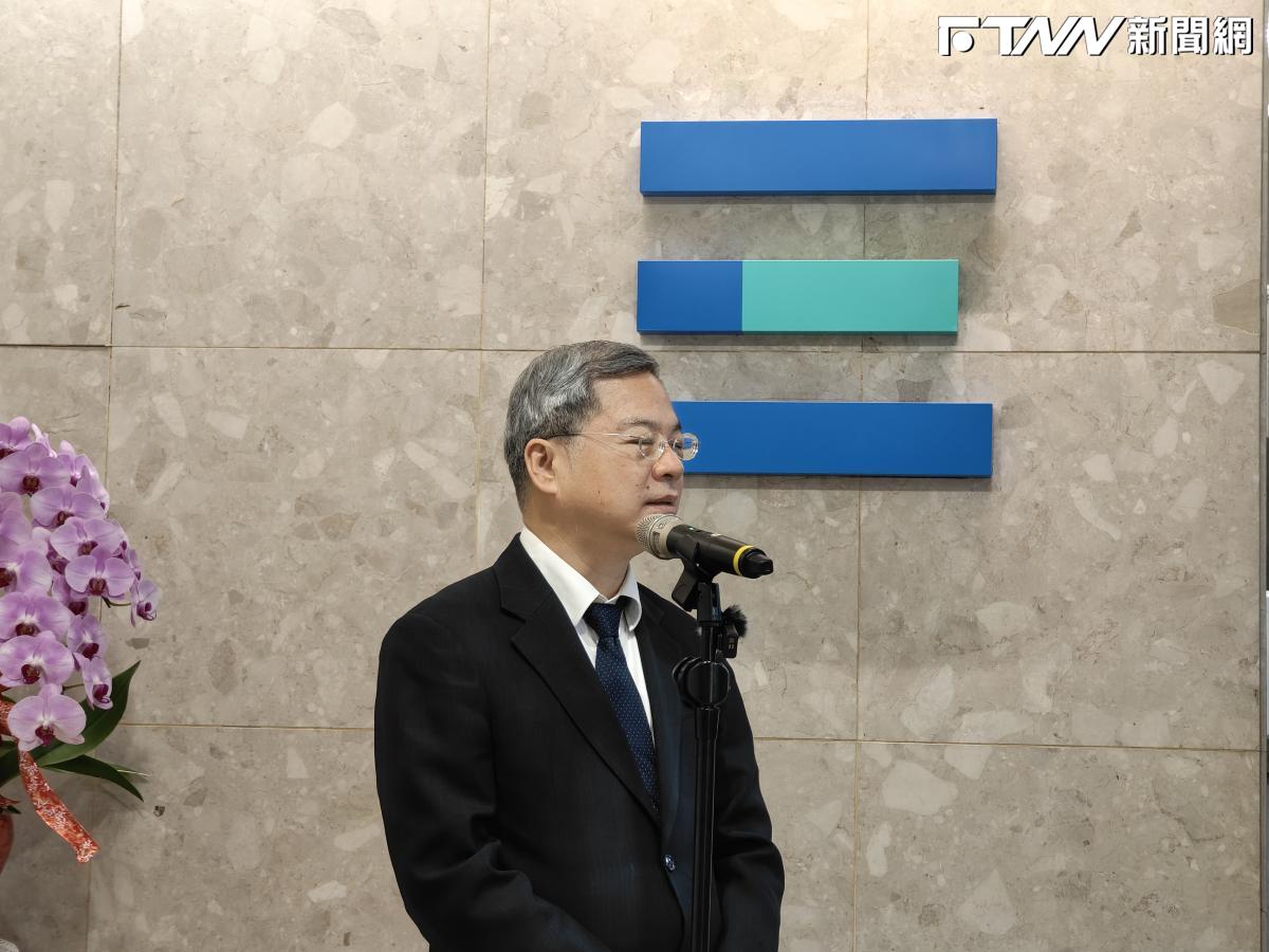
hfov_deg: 27.4
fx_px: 2603
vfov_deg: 20.7
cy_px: 476
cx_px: 634
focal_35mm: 71
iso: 640
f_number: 2.5
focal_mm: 13.3
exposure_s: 1/60
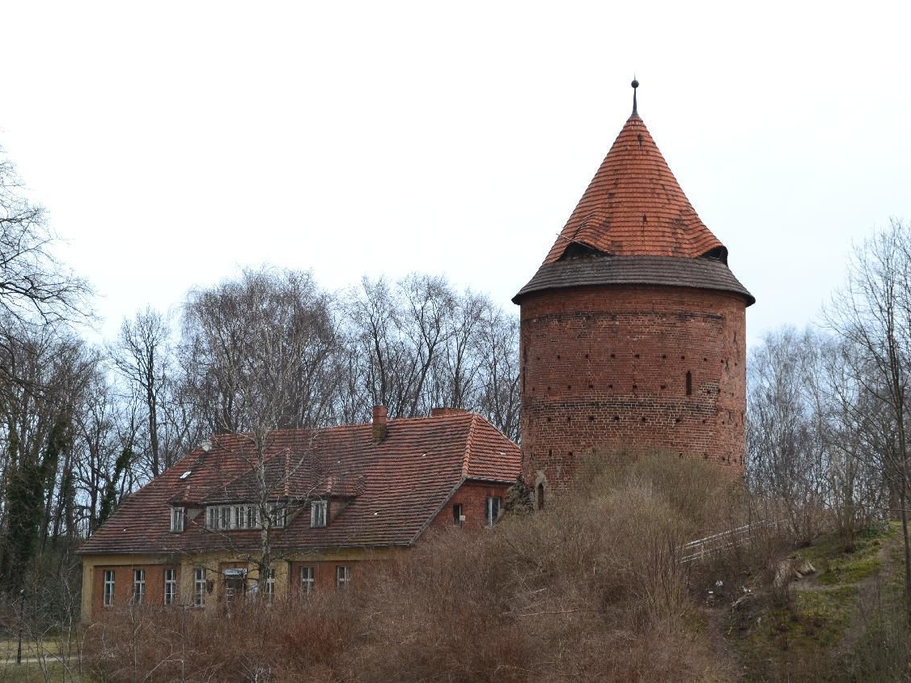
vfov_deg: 18.0
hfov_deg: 23.8
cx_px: 439
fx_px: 2158
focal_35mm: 82
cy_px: 343
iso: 400
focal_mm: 50
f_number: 9
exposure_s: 1/160
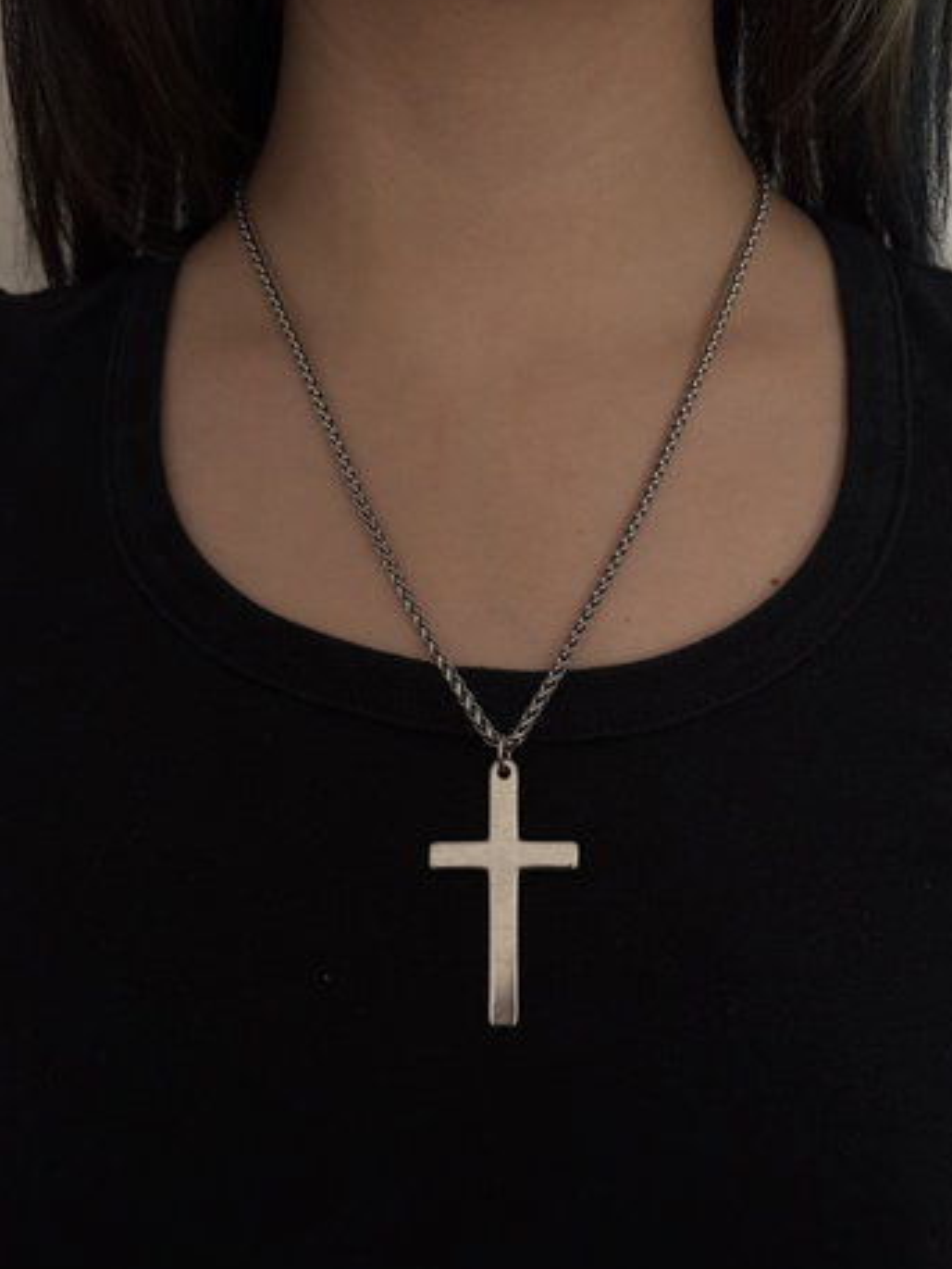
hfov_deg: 26.1
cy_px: 562
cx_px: 505
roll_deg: -1.2
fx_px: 2053
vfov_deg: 34.3
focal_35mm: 56
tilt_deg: -11.2
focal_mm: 6.76
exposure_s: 1/33
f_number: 1.78
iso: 400
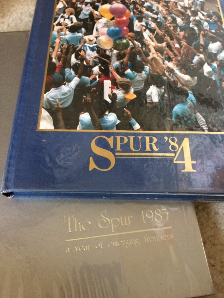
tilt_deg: -67.1
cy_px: 149
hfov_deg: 48.2
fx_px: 250
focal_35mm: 29
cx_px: 112
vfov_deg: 61.7
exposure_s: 1/15
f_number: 2.2
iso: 320
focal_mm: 4.15
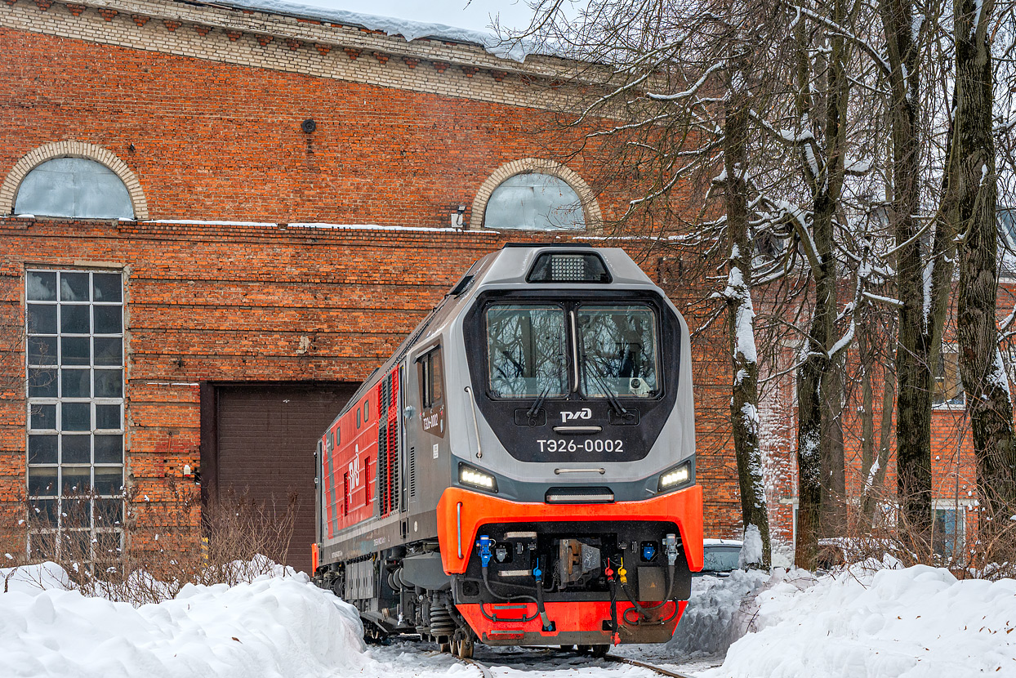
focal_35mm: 88
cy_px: 323
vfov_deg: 15.5
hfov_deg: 23.1
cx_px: 521
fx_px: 2484
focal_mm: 73
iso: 400
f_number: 6.3
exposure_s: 1/200
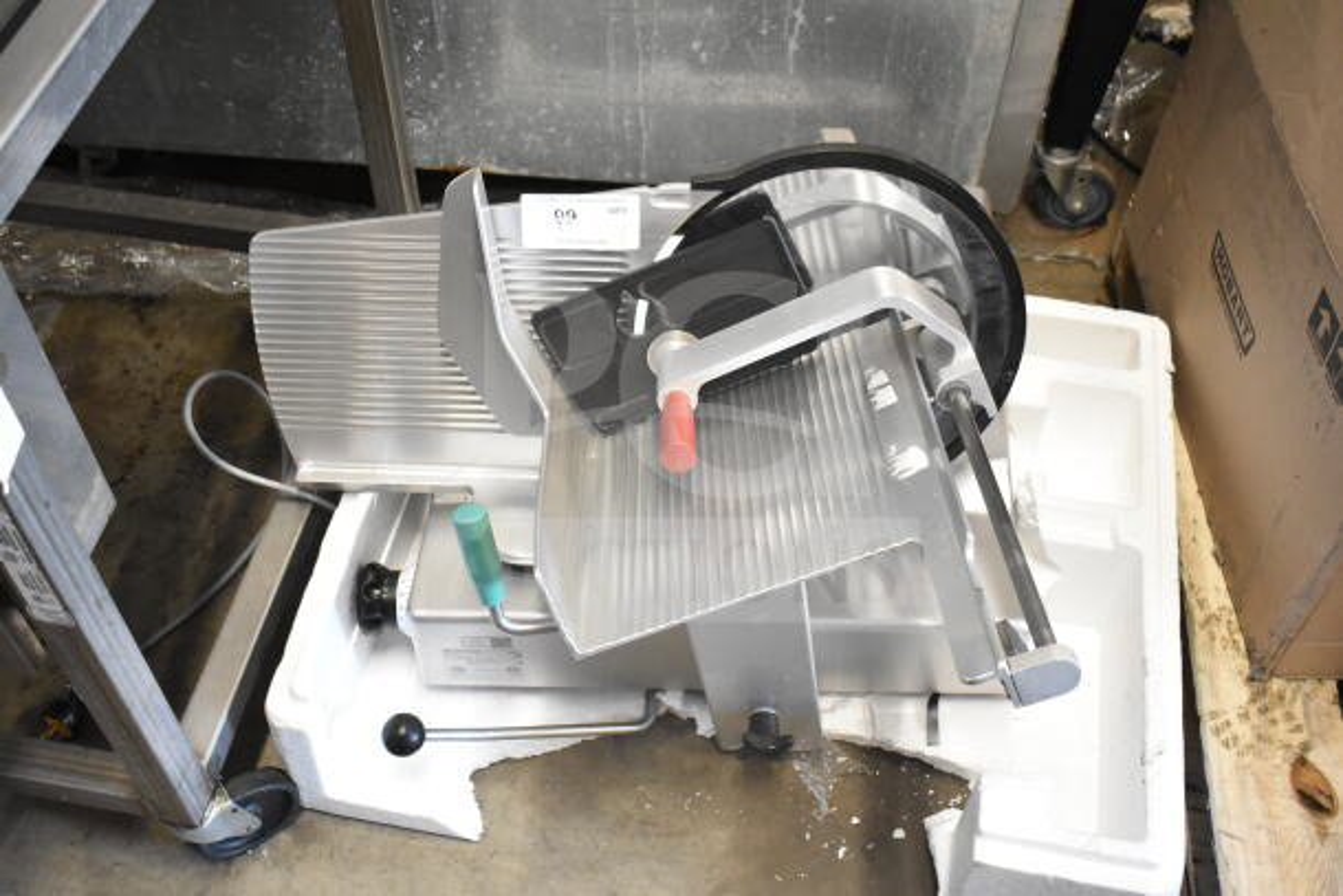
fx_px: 1399
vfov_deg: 35.5
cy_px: 448
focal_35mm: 38
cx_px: 672
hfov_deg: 51.3
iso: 2500
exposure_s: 1/40
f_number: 4
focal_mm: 25
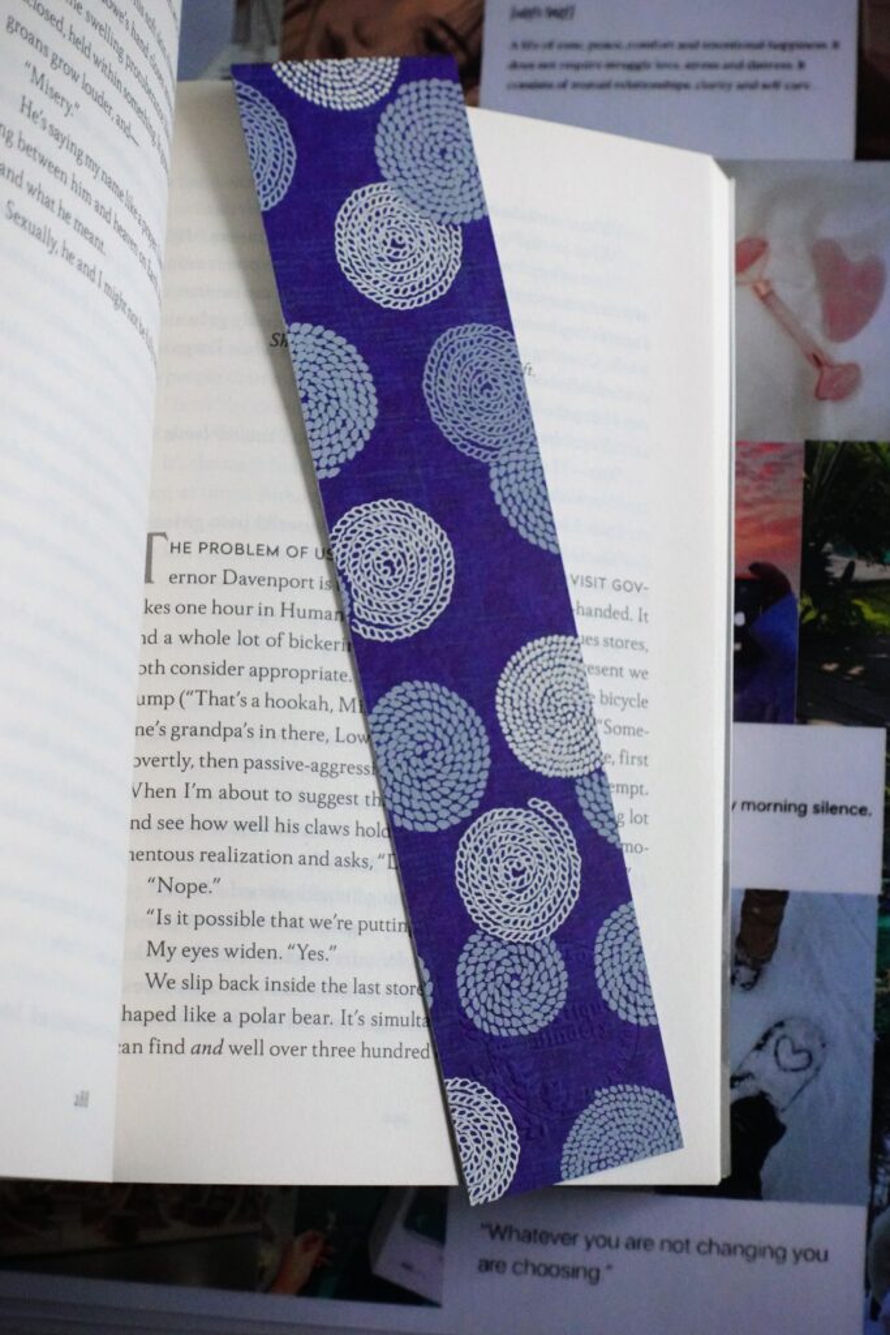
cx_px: 445
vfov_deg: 31.9
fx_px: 2335
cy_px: 668
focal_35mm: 63
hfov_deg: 21.6
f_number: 5
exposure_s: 1/125
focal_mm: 23.28
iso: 3200
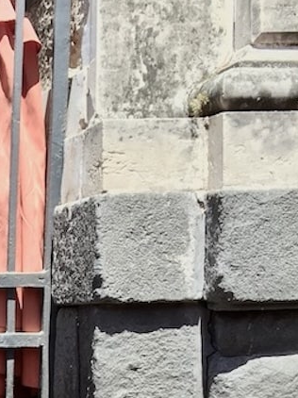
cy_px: 595
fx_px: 1264
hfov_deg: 12.2
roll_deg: +1.2
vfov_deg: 16.3
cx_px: -259
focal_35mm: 110
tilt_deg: -12.5
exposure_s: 1/361
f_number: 2.2
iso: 25
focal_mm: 4.15
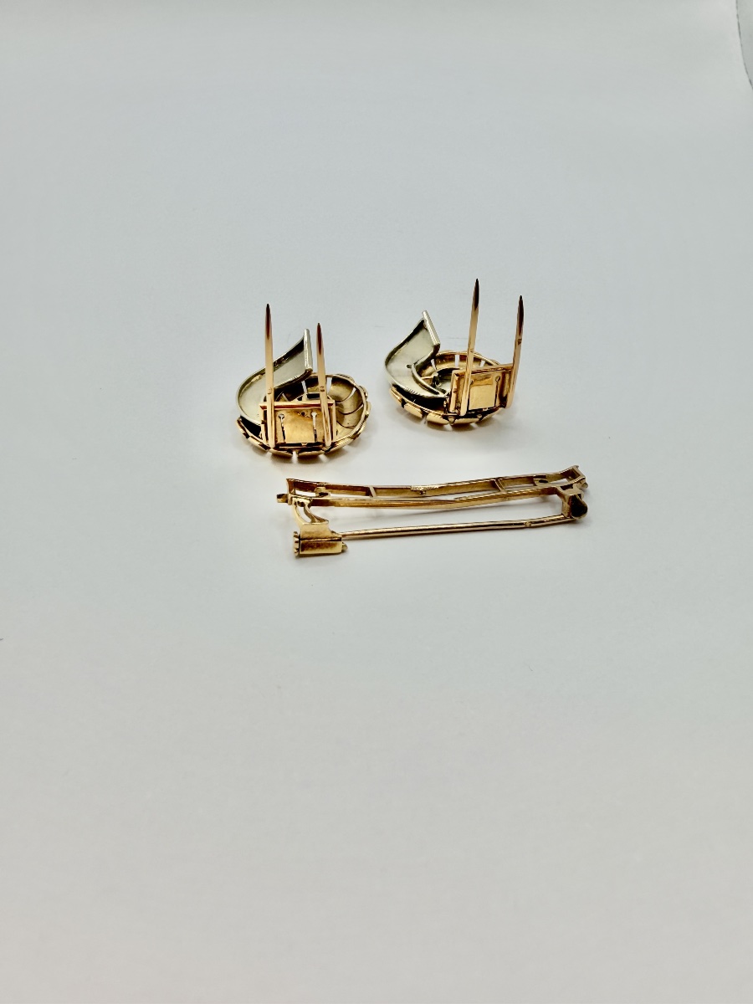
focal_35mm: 24
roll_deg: -2.8
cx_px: 376
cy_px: 502
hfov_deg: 56.8
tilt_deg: -37.4
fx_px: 696
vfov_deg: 71.6
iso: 40
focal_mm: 2.22
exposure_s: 1/163
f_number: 2.2
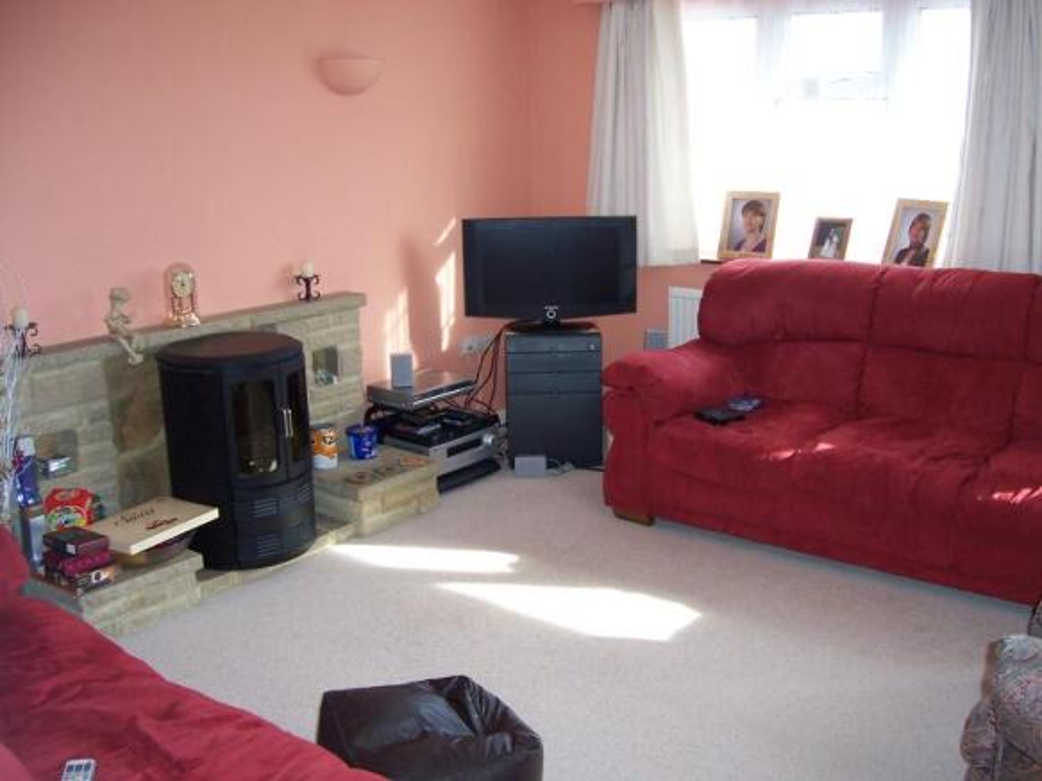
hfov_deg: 51.4
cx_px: 521
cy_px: 390
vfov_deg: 39.6
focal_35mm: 36
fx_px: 1083
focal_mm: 6
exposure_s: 1/60
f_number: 3
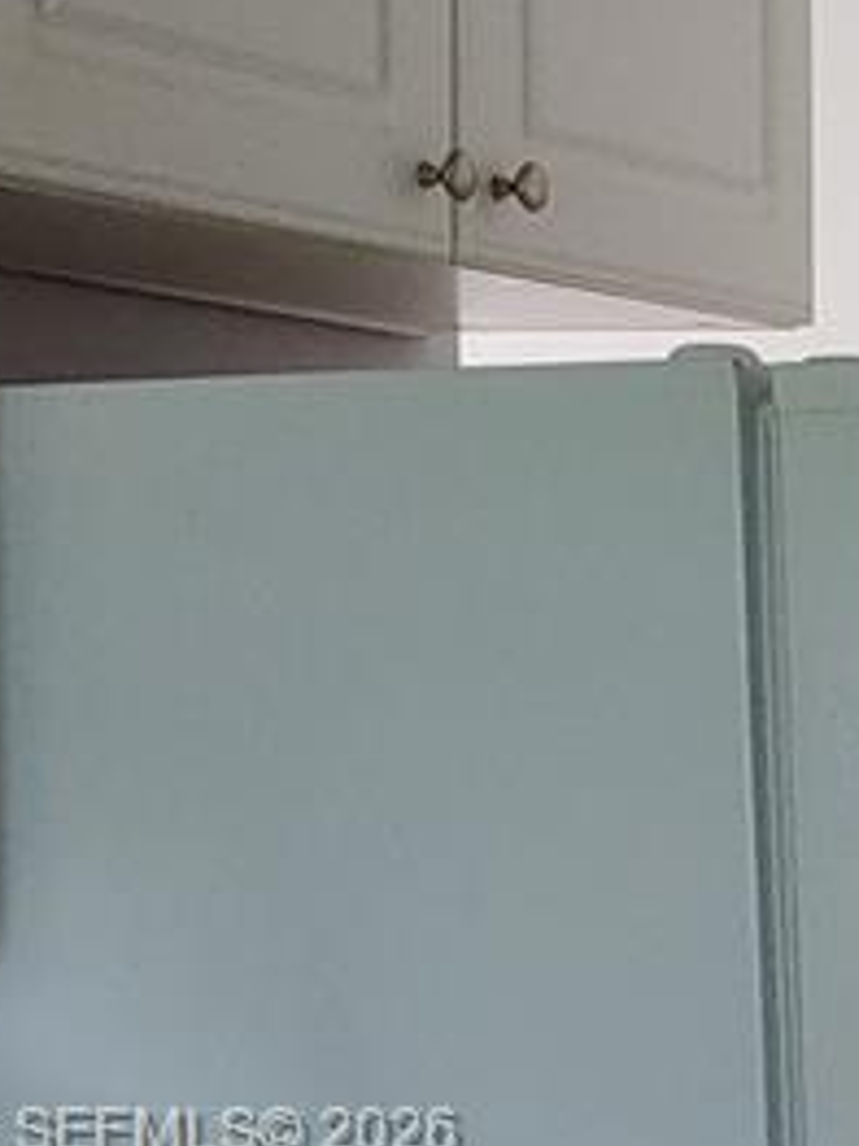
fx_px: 3775
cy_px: 1137
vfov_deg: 16.9
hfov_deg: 11.8
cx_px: 1613
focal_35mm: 114
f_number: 1.5
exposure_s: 1/60
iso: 100
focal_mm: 4.23
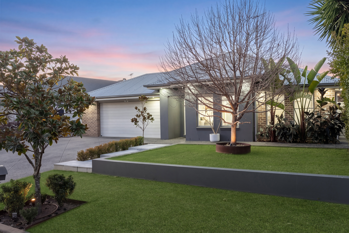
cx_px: 174
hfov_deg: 65.5
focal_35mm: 28
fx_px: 272
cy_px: 116
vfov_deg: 46.4
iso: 400
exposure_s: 1/2
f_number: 9
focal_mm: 28
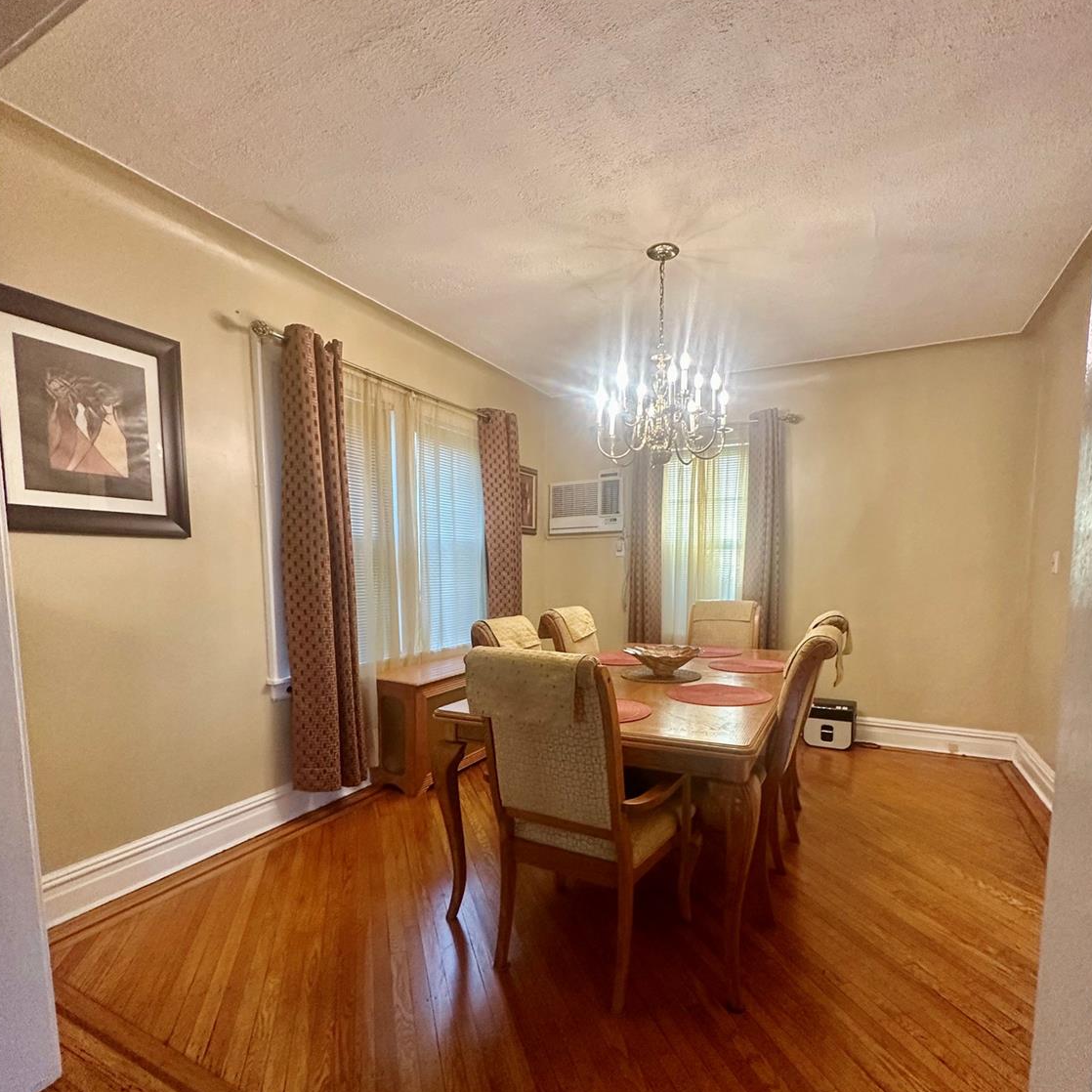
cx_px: 555
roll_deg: +0.8
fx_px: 607
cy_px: 628
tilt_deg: -5.7
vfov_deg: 83.4
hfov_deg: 84.0
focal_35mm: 17
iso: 250
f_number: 2.2
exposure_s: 1/120
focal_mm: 2.22
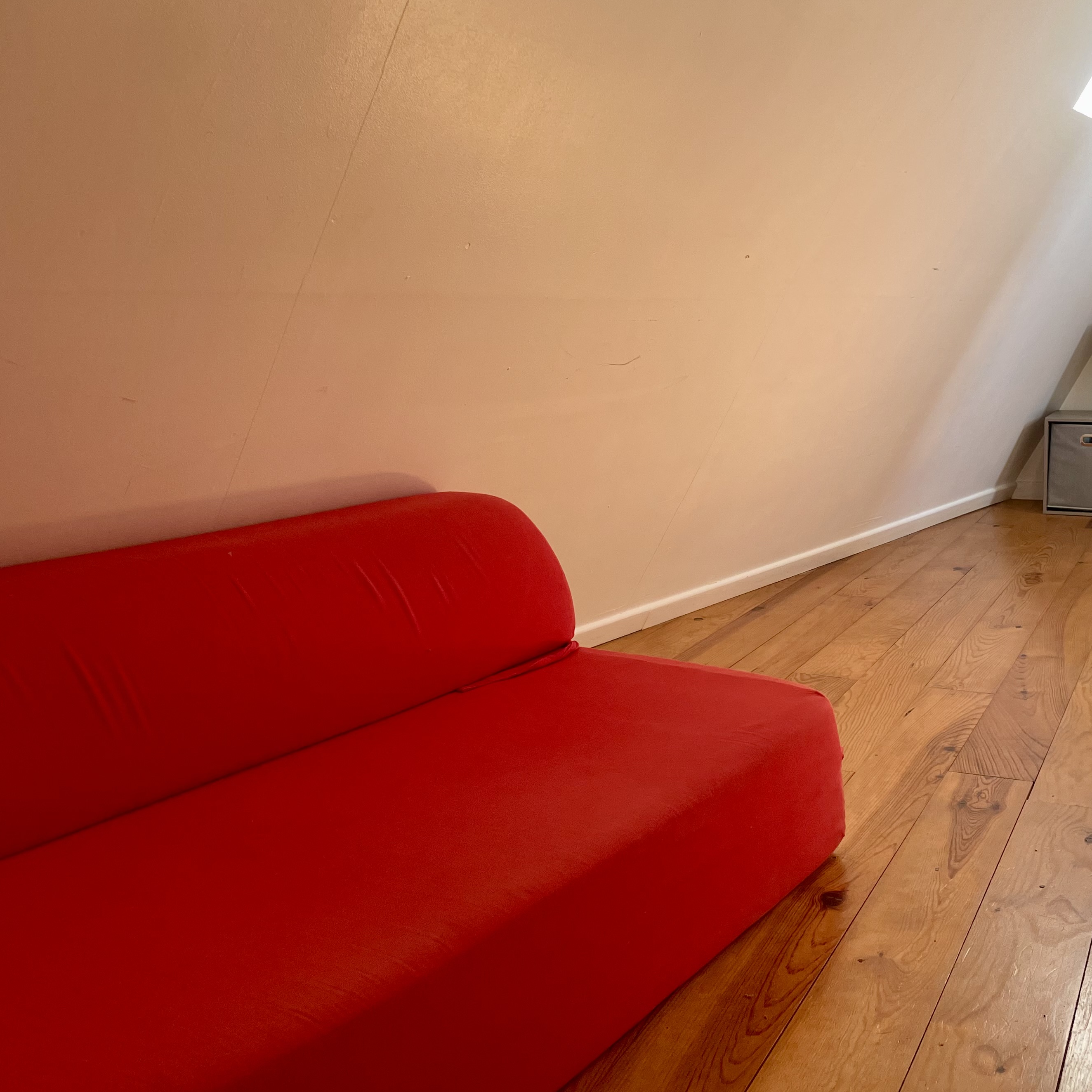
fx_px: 1249
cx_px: 759
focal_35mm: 35
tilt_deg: -8.3
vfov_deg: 47.2
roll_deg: +2.9
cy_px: 525
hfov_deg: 46.2
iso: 125
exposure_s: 1/121
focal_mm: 4.2
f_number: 1.6
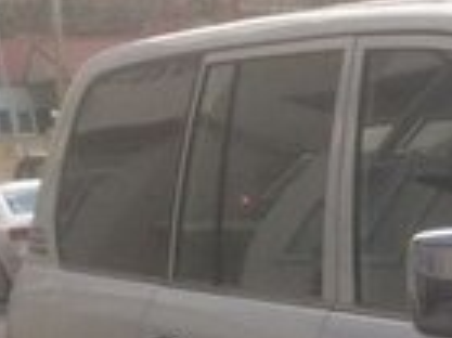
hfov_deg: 12.1
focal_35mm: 138
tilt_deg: -16.9
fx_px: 1800
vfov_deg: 10.2
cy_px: 583
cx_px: 1005
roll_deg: +4.9
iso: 32
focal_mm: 4.15
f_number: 2.2
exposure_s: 1/122
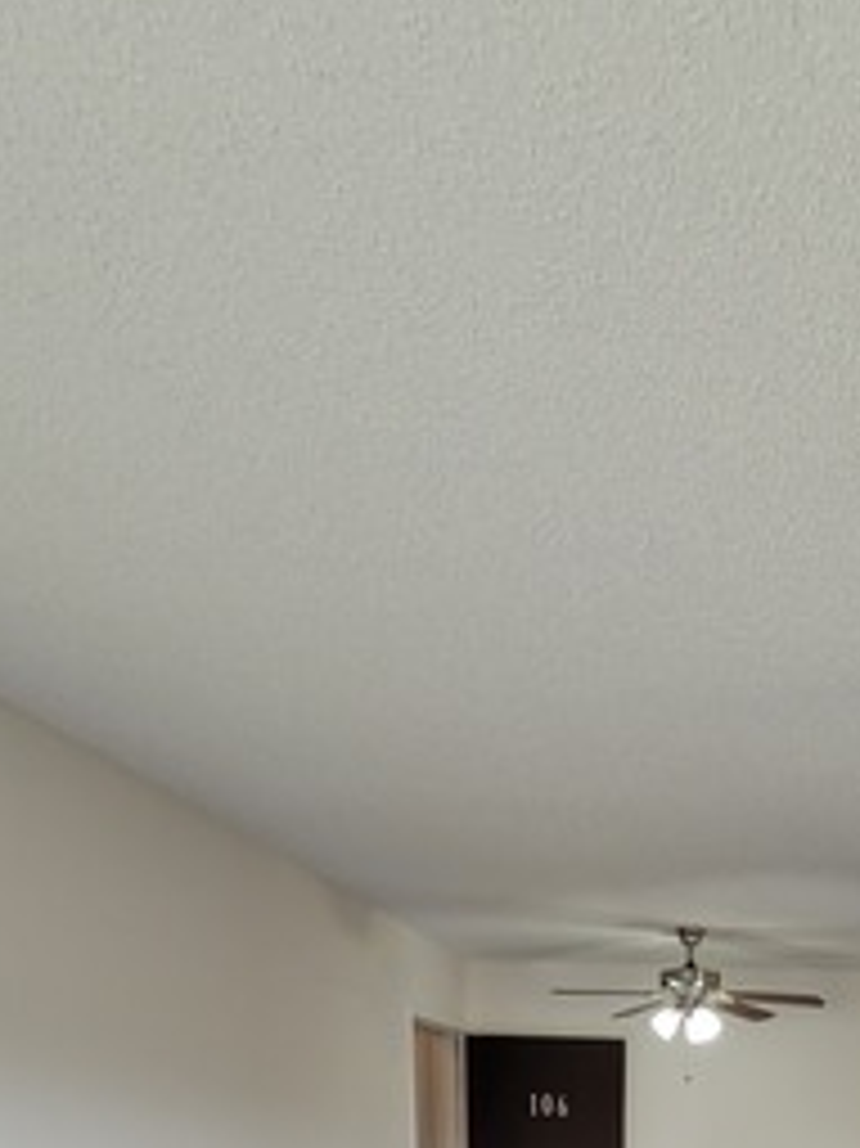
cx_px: 720
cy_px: 1470
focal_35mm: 34
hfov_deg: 39.6
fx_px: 1127
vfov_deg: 36.6
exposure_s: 1/60
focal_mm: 2.2
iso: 80
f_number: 2.2
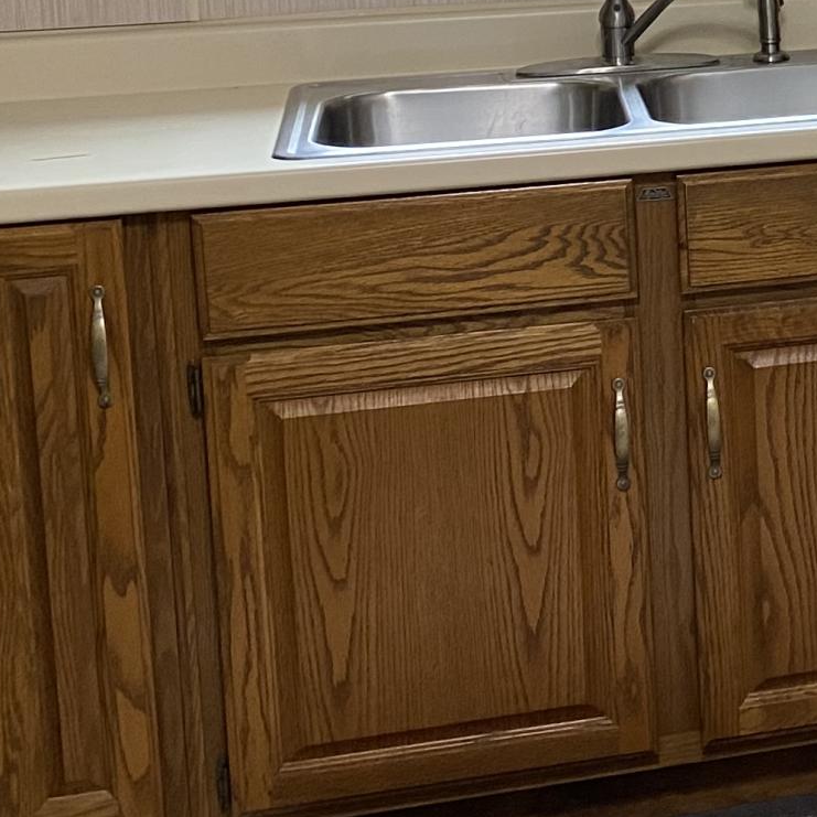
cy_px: -4
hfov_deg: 16.3
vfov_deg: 18.2
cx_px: 1372
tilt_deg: -7.2
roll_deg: +0.4
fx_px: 2483
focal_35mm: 93
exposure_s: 1/60
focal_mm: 4.25
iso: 160
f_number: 1.8
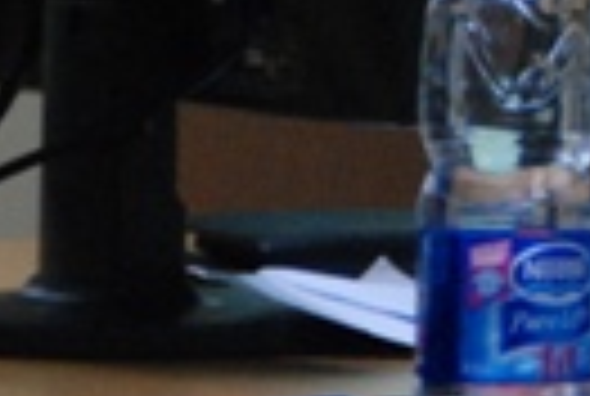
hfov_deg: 2.0
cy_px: -418
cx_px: 1160
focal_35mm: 1027
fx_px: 16870
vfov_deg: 1.3
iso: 1250
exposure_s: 1/80
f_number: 5.6
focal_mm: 120
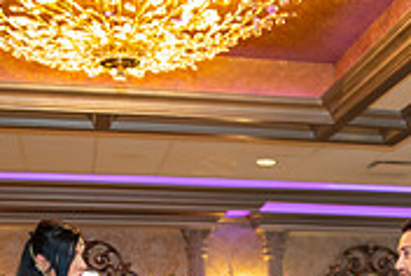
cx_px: 362
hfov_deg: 23.3
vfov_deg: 14.9
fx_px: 972
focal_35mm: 85
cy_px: 418
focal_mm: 24
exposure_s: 1/100
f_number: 2.8
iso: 1000
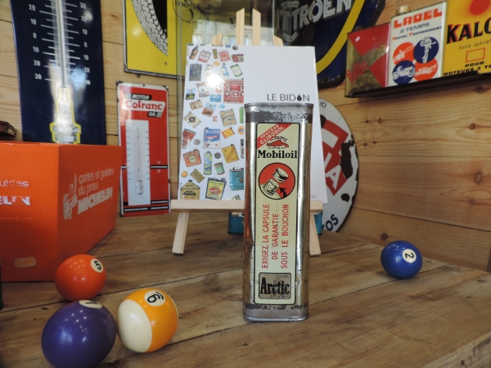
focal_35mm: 24
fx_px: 340
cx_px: 246
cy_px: 184
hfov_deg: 71.6
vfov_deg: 56.8
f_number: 3
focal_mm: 4.3
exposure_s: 1/30
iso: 140
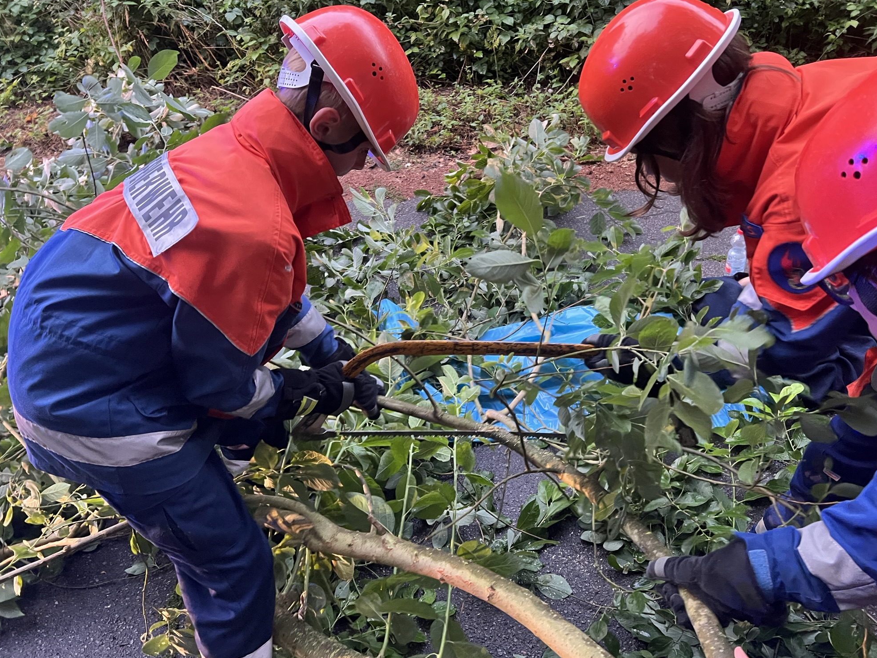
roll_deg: +3.8
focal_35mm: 27
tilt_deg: -40.2
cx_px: 452
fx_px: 684
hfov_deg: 65.3
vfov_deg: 51.4
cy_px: 329
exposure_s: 1/53
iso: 500
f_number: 1.5
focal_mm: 5.7
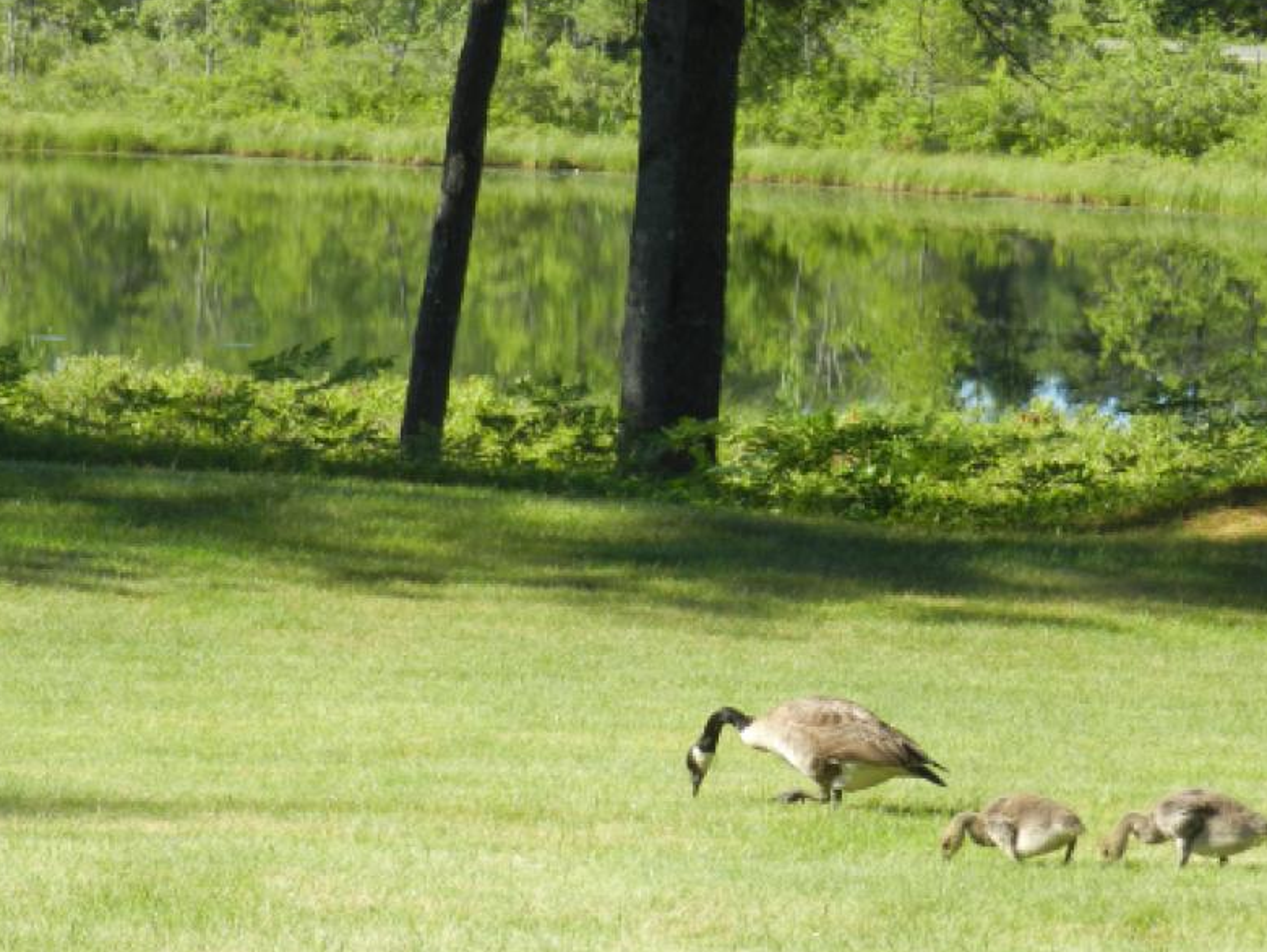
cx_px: 767
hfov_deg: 10.4
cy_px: 552
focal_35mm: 190
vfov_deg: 7.8
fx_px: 6960
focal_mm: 25.7
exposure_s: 1/250
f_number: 5.1
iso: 160
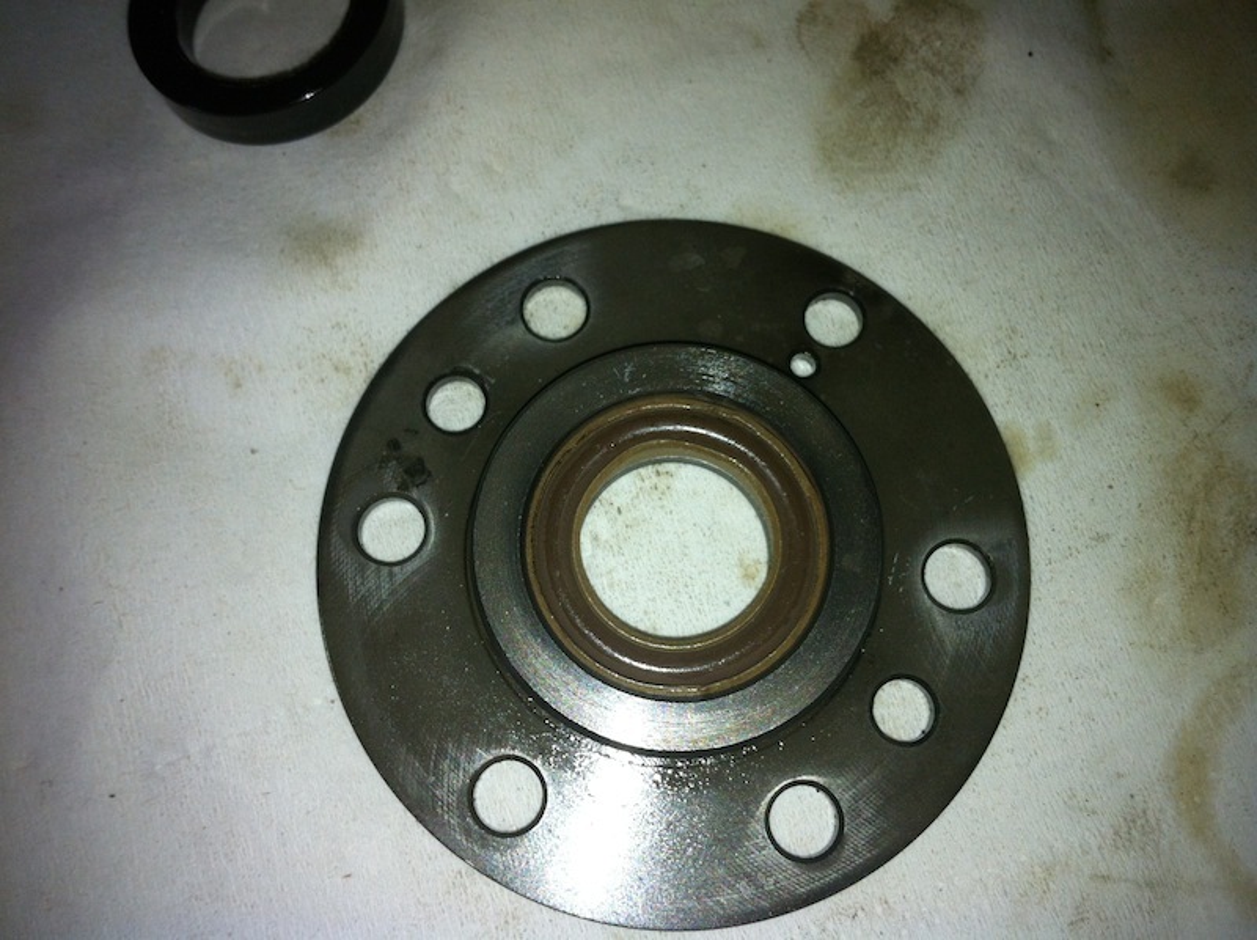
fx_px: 1269
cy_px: 470
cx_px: 628
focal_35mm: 35
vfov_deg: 40.6
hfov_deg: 52.7
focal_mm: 3.85
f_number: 2.8
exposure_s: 1/274
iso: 80
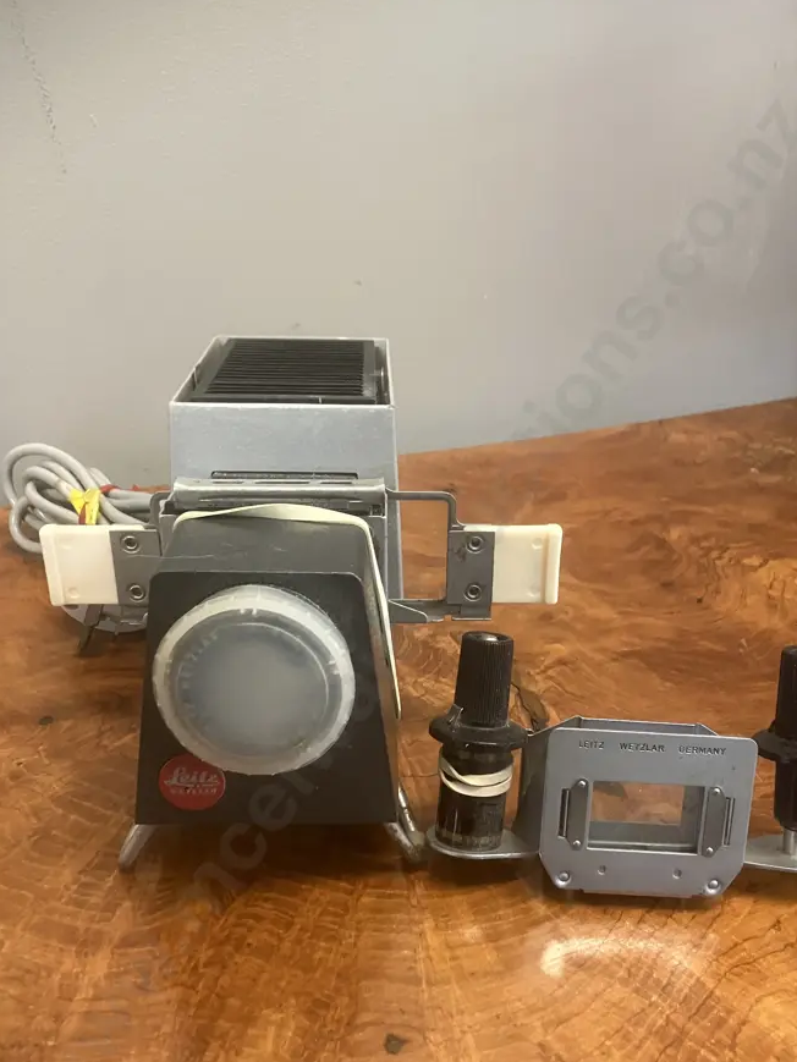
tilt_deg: -29.2
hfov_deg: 42.9
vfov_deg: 55.1
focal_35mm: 33
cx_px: 418
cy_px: 611
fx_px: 1013
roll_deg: -1.7
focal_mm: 3.99
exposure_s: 1/33
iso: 320
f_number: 1.8
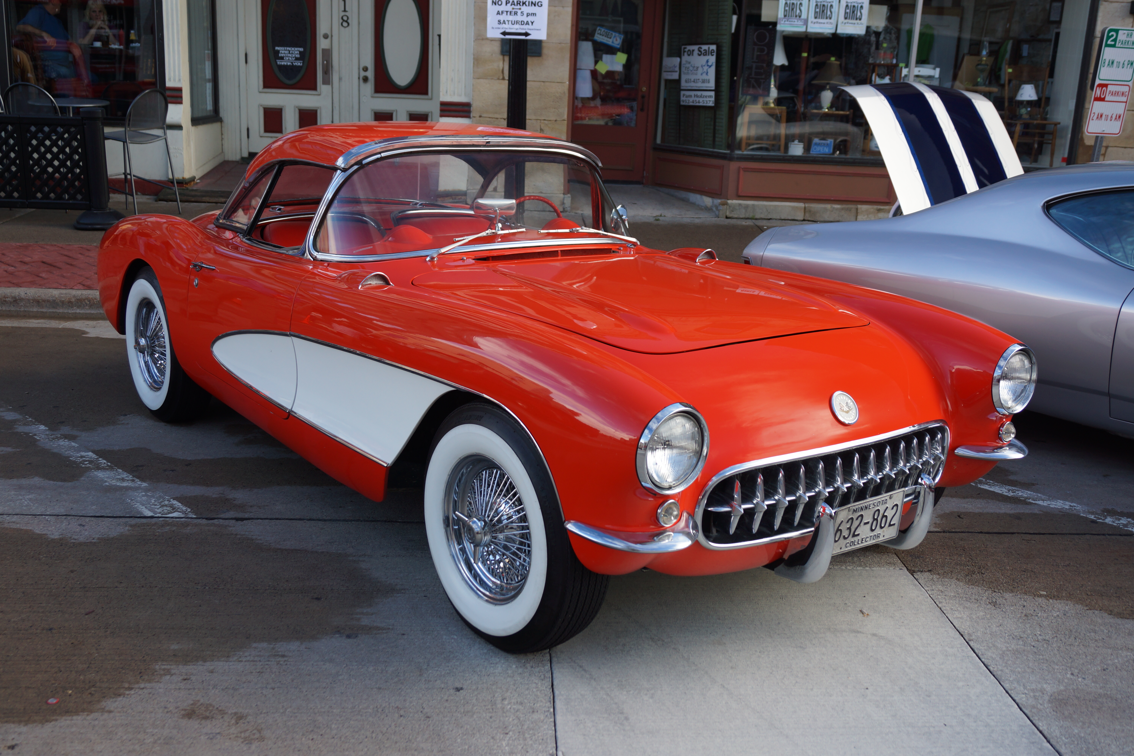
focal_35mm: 36
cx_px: 567
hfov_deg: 53.1
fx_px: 1134
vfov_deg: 36.9
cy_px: 378
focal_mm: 24
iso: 100
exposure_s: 1/100
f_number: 5
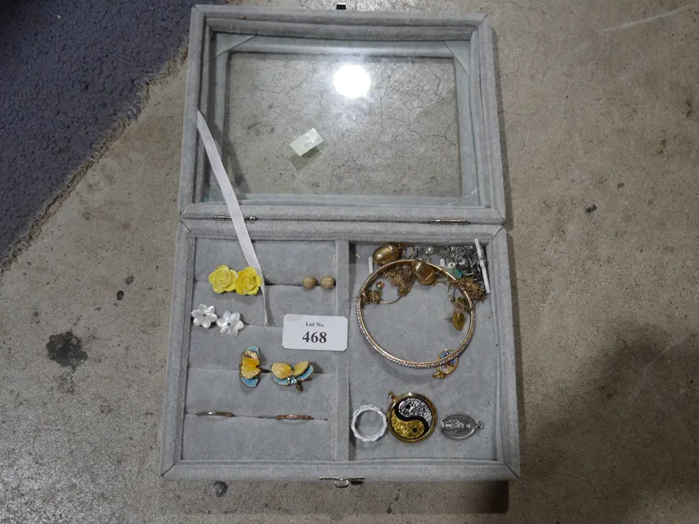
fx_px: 767
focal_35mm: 38
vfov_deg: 37.7
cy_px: 262
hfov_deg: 49.0
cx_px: 350
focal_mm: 19
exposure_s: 1/80
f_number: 4.1
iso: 200
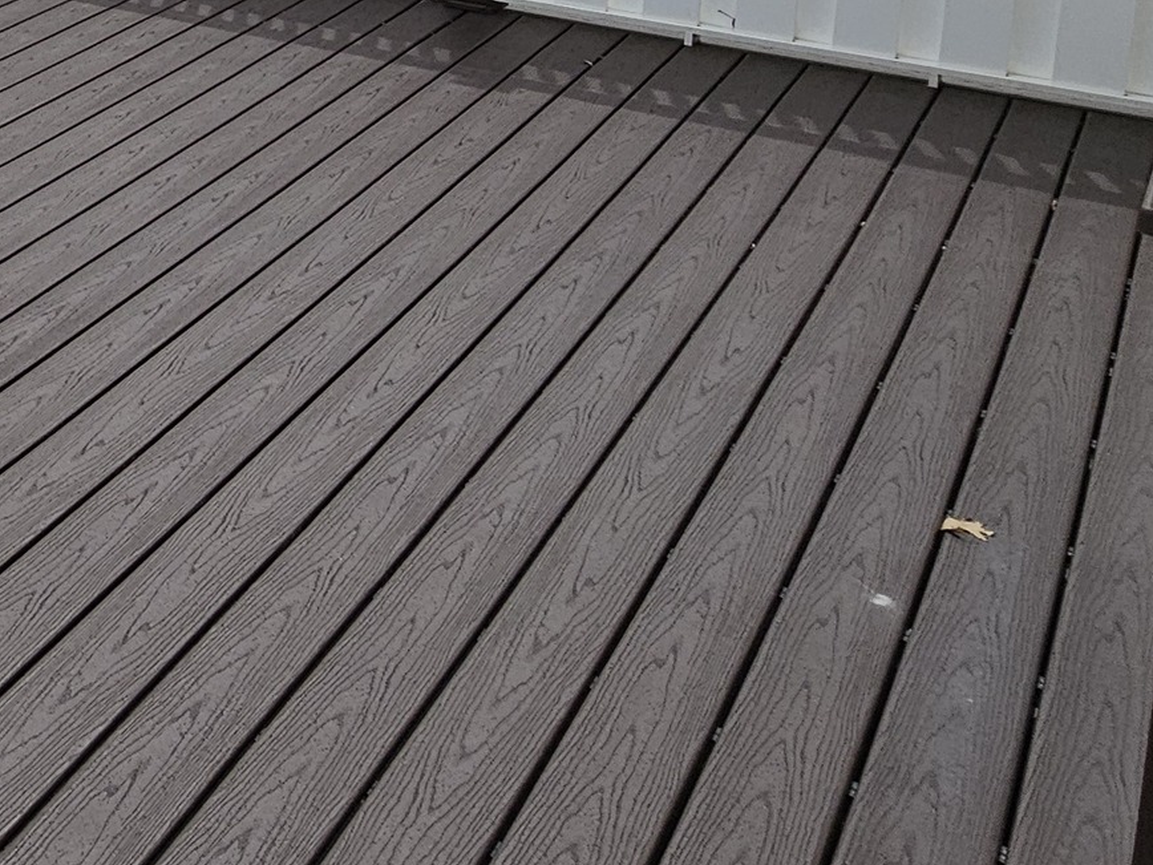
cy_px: -194
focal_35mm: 46
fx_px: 1532
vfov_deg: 27.4
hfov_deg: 30.1
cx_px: -438
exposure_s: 1/2953
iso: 50
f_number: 2.2
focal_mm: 2.2
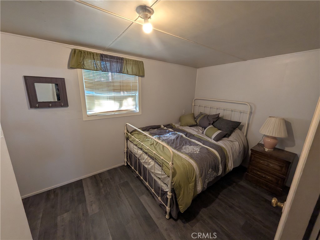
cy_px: 120
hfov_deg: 106.2
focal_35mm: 13
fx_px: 120
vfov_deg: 89.9
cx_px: 160
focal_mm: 1.54
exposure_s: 1/40
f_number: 2.2
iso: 79
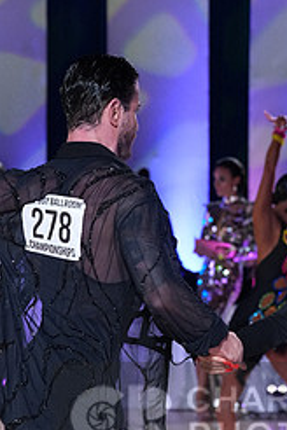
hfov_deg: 7.0
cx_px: 295
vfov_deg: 10.4
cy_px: 421
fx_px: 2344
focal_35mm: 196
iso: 2500
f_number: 4.5
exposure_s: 1/200
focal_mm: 83
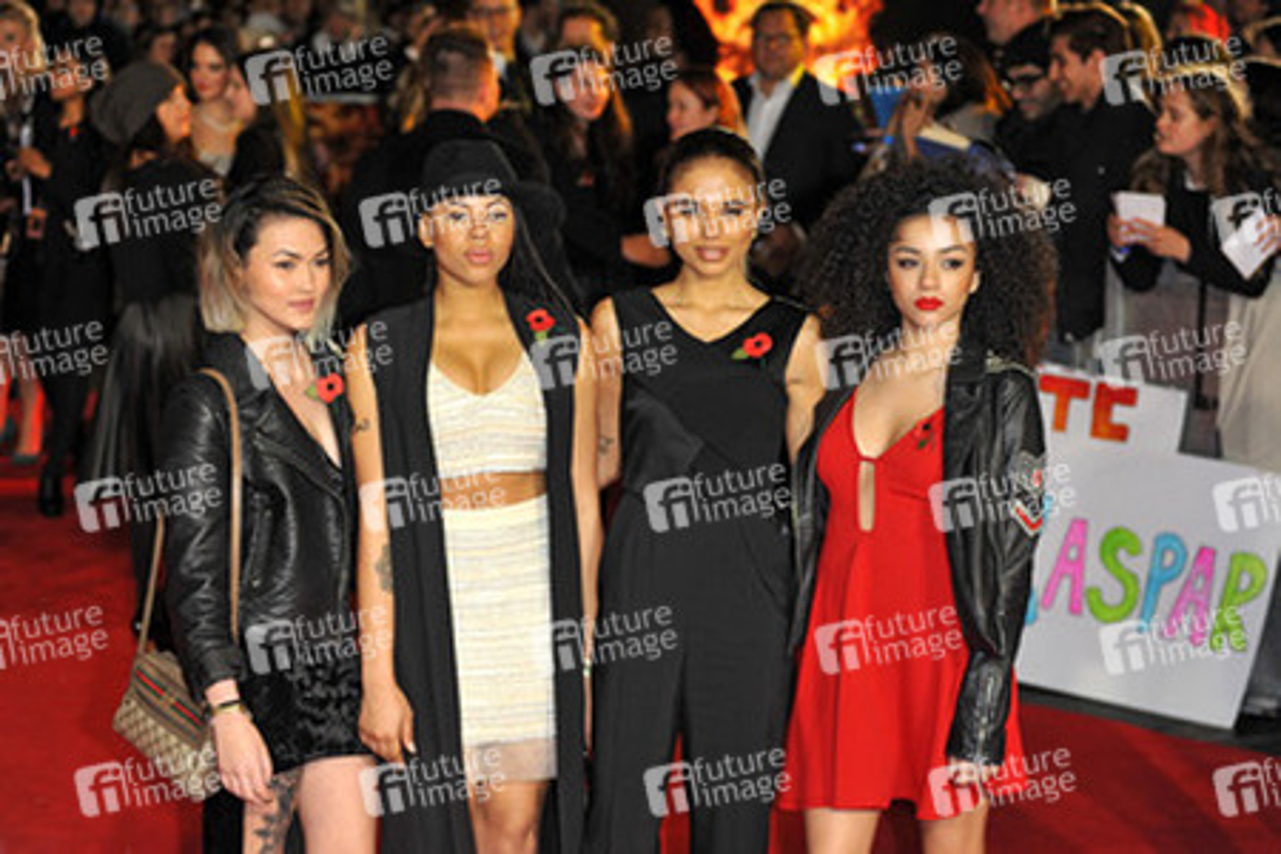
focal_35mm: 86
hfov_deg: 23.6
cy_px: 427
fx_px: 3060
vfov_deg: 15.9
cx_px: 640
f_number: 4
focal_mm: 86
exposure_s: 1/250
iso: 1000
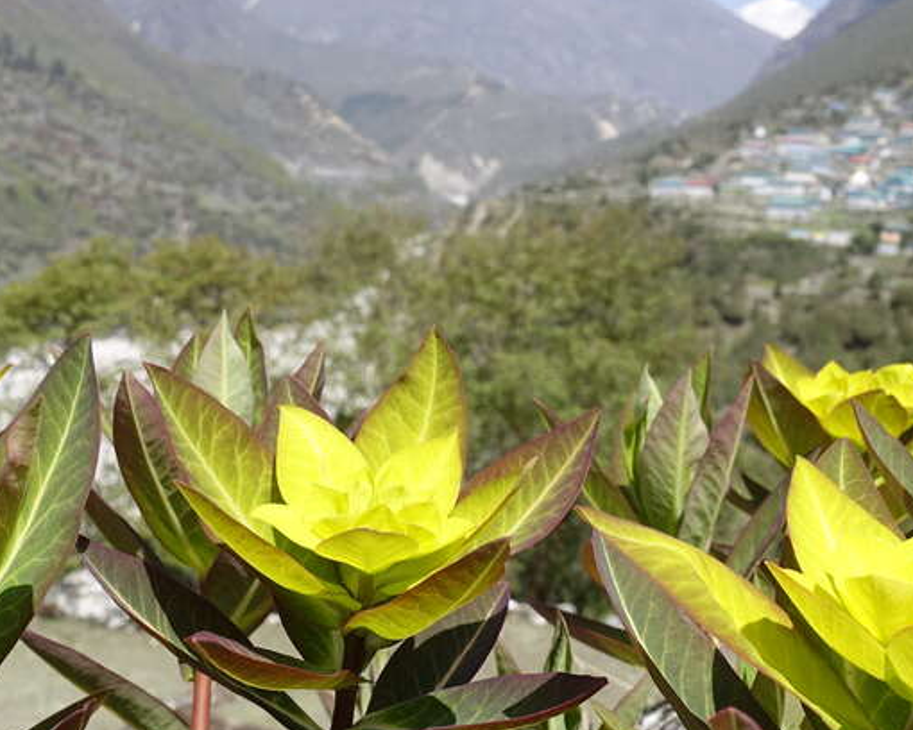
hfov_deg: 35.2
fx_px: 1432
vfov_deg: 28.5
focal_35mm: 53
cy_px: 438
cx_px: 548
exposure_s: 1/400
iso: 125
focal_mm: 8.8
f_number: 5.6
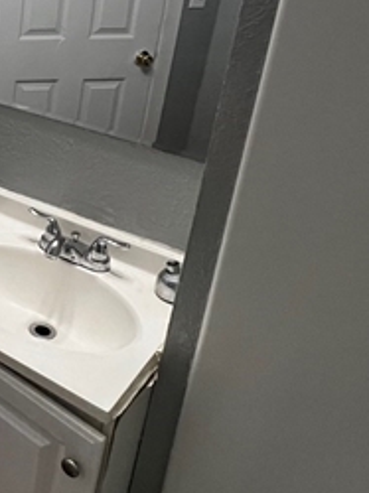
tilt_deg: -18.9
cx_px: -154
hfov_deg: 27.4
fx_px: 569
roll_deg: +0.2
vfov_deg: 44.8
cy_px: 106
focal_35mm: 40
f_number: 1.8
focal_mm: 1.57
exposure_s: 1/120
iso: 200
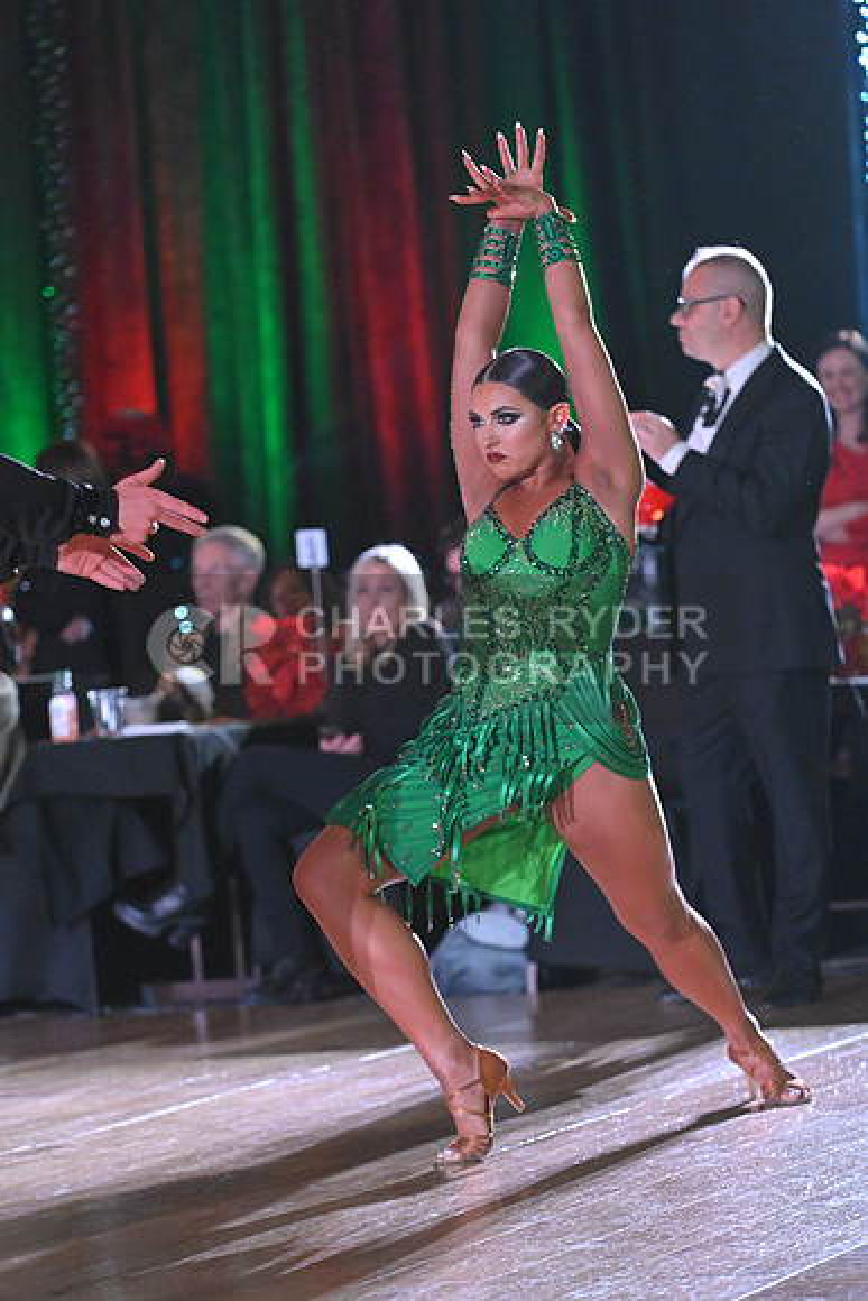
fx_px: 5241
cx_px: 434
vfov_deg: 14.2
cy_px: 650
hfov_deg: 9.5
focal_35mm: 145
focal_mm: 145
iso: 6400
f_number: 4
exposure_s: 1/320
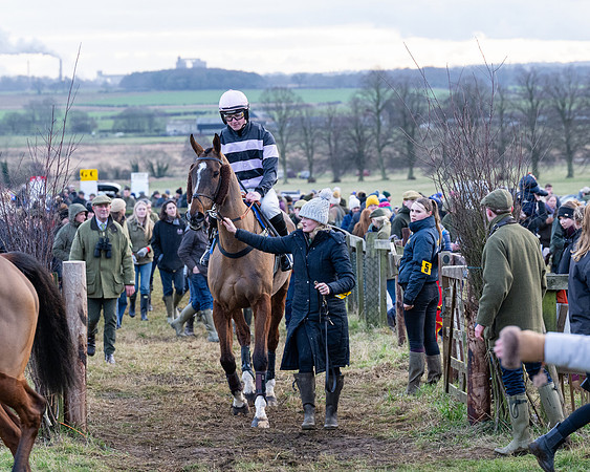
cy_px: 236
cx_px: 252
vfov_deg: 10.3
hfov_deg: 12.9
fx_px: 2616
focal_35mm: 150
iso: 1000
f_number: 4
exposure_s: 1/400
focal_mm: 89
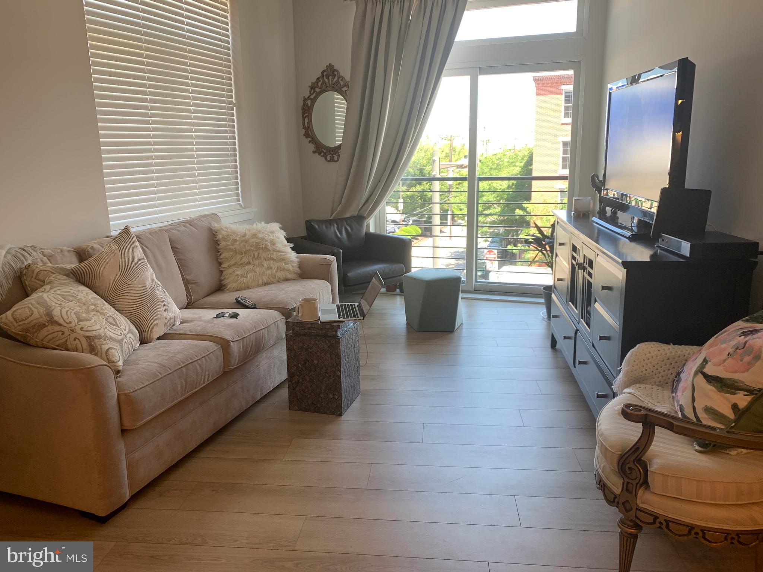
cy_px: 286
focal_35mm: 26
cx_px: 382
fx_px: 573
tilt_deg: -12.2
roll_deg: +1.0
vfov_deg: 53.1
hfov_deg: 67.3
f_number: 1.8
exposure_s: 1/120
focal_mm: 4.25
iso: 50
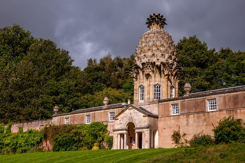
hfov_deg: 35.1
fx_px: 388
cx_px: 122
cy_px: 82
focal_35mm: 57
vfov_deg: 23.7
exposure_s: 1/320
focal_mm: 38
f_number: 11
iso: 200
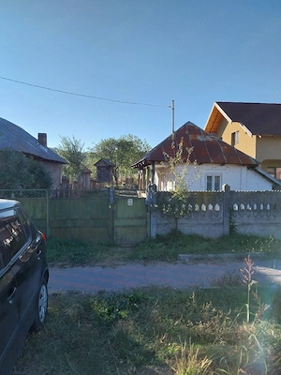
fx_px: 281
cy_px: 188
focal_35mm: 26
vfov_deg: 67.3
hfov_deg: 53.1
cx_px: 140
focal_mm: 4
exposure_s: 1/556
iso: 25
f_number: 1.8
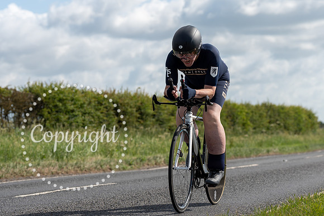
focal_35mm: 121
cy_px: 106
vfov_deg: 11.4
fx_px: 1087
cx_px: 202
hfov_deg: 16.9
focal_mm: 91
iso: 100
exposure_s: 1/1000
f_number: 4.5
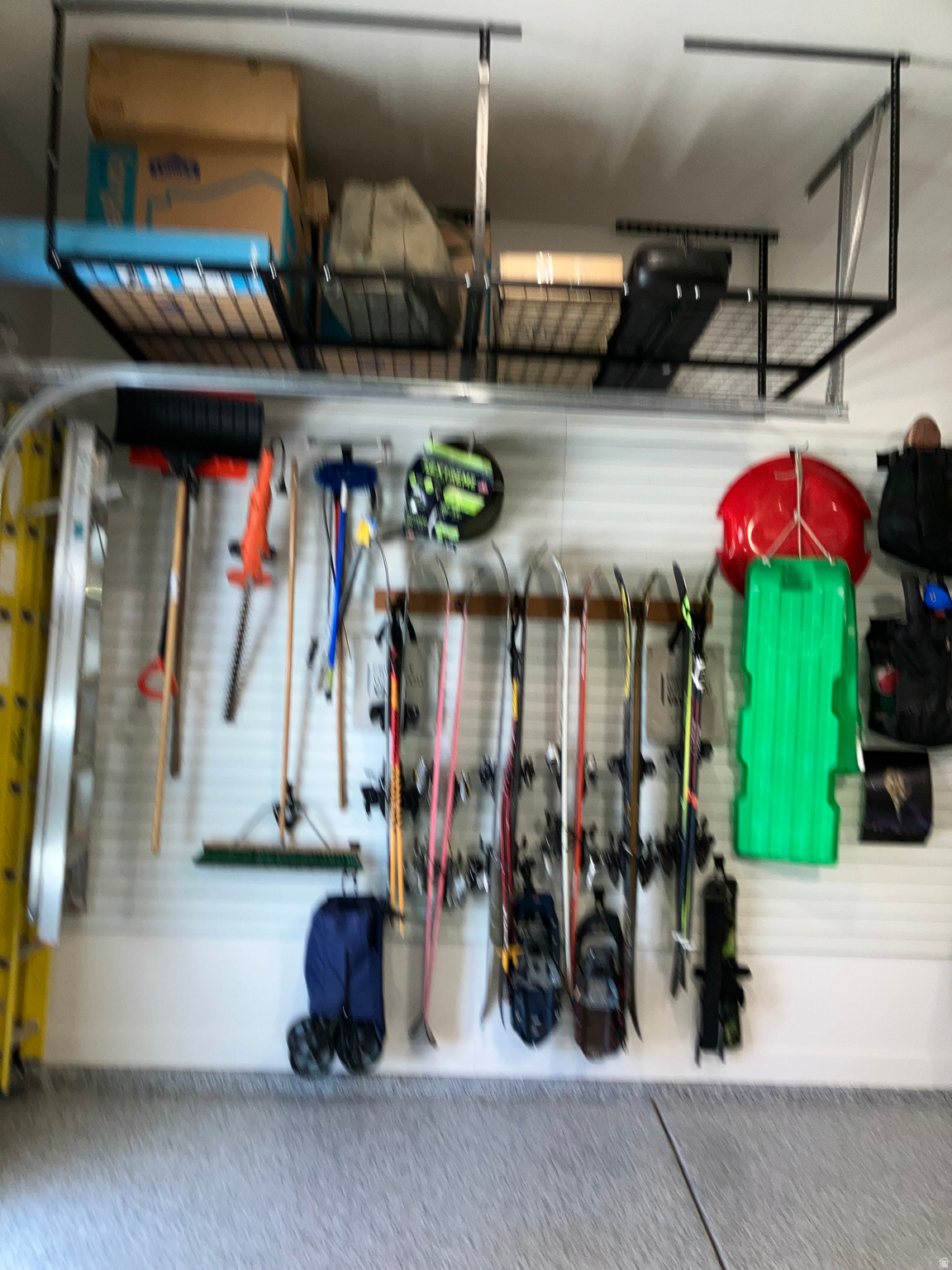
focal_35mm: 28
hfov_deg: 49.7
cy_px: 635
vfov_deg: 63.4
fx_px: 1027
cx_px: 476
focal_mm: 3.99
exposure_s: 1/15
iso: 40
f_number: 1.8
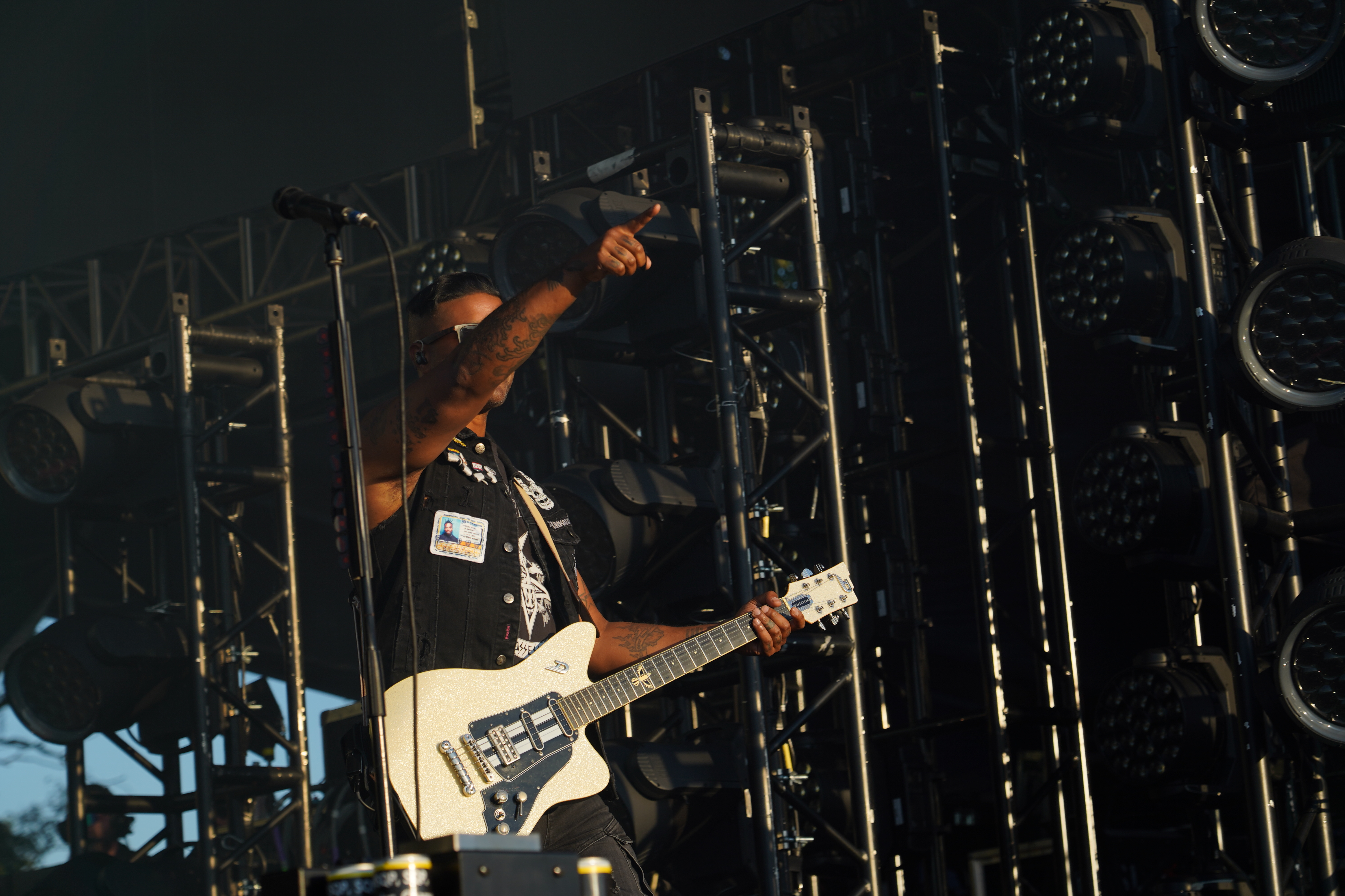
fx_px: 3923
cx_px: 672
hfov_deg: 19.5
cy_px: 448
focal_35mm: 105
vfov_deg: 13.0
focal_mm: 105
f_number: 6.3
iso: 100
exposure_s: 1/320
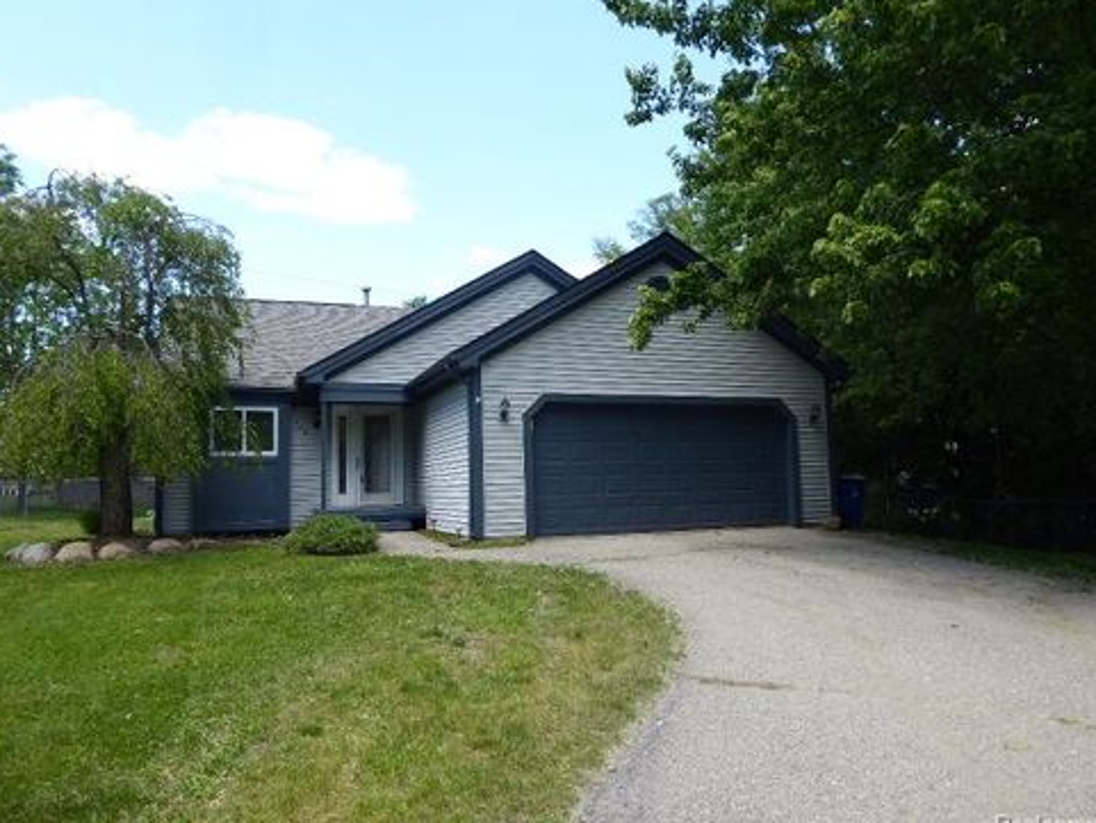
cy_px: 414
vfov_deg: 53.1
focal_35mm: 26
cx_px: 540
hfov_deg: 67.3
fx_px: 823
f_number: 3.3
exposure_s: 1/250
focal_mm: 4.3
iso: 80
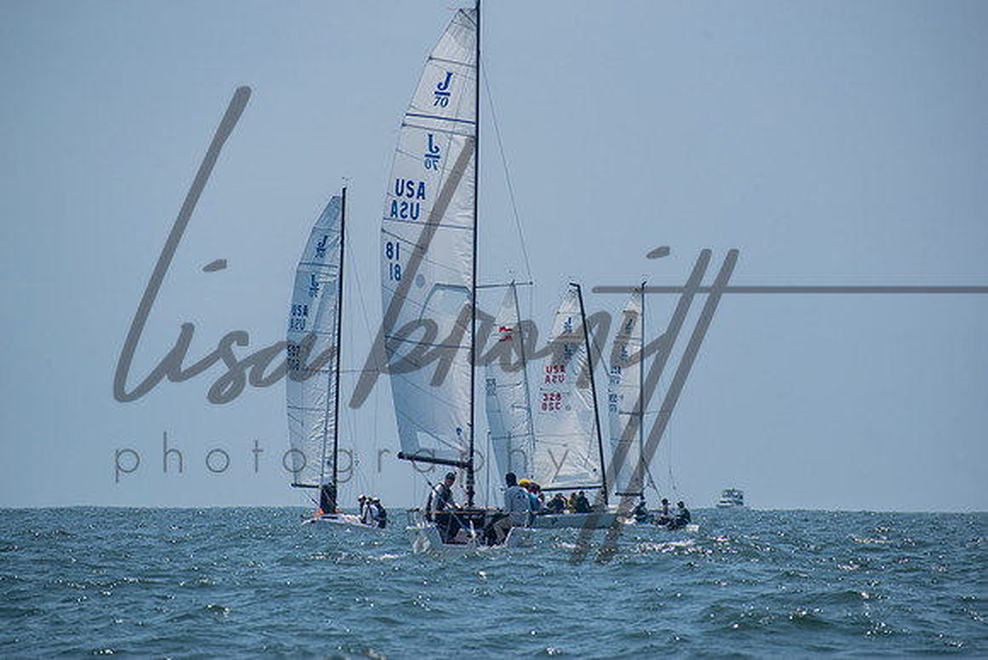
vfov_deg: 4.4
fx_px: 8647
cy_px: 330
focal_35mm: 315
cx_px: 494
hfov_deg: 6.5
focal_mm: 210
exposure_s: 1/1600
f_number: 8
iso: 400
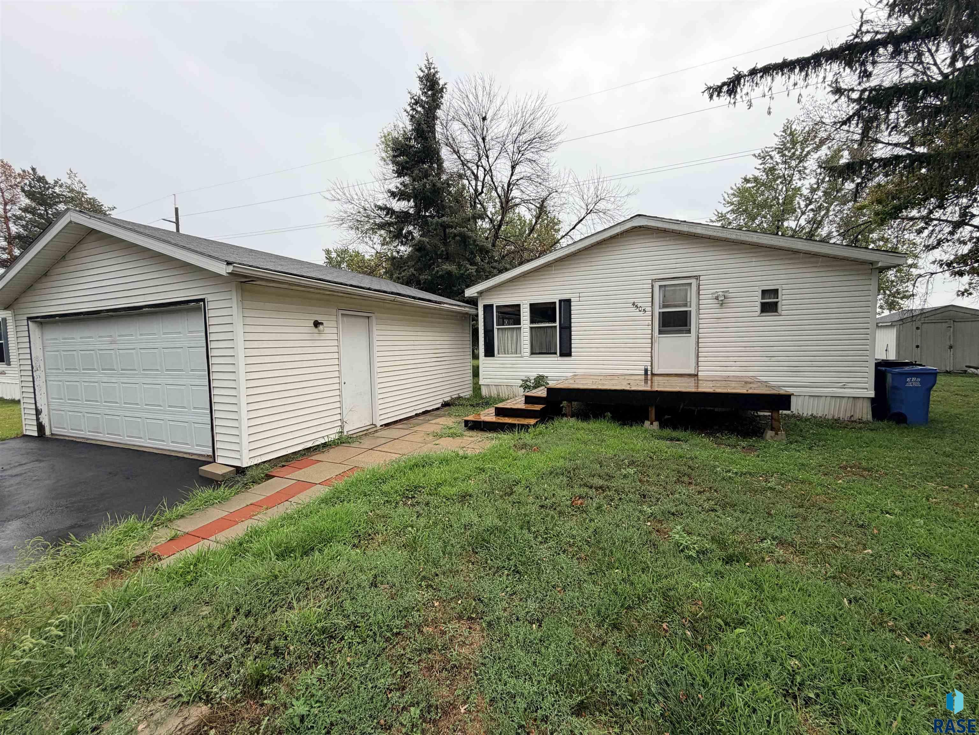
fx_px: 396
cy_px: 368
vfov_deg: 85.7
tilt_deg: -3.1
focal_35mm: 14
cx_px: 490
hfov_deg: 102.1
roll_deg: +1.4
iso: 50
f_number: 2.2
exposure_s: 1/342
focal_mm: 2.22
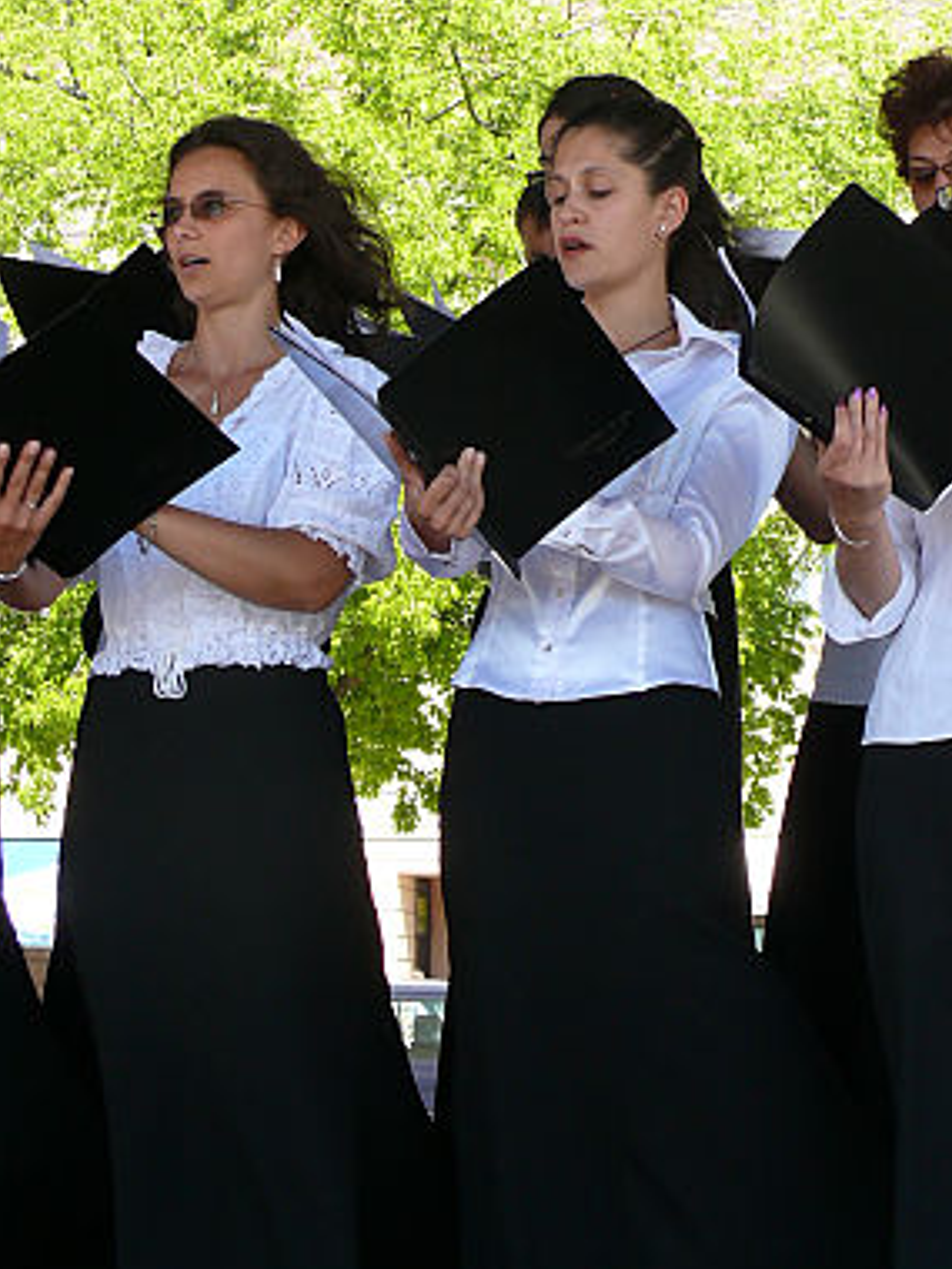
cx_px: 561
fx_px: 3520
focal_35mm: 96
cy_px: 681
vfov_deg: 20.4
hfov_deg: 15.4
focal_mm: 11.8
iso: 100
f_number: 4
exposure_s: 1/200
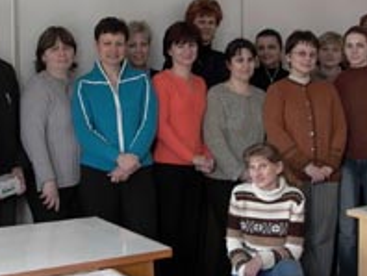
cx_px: 146
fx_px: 807
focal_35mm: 76
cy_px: 77
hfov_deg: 25.6
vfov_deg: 19.3
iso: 100
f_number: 2.15
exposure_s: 1/19.7
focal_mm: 8.56
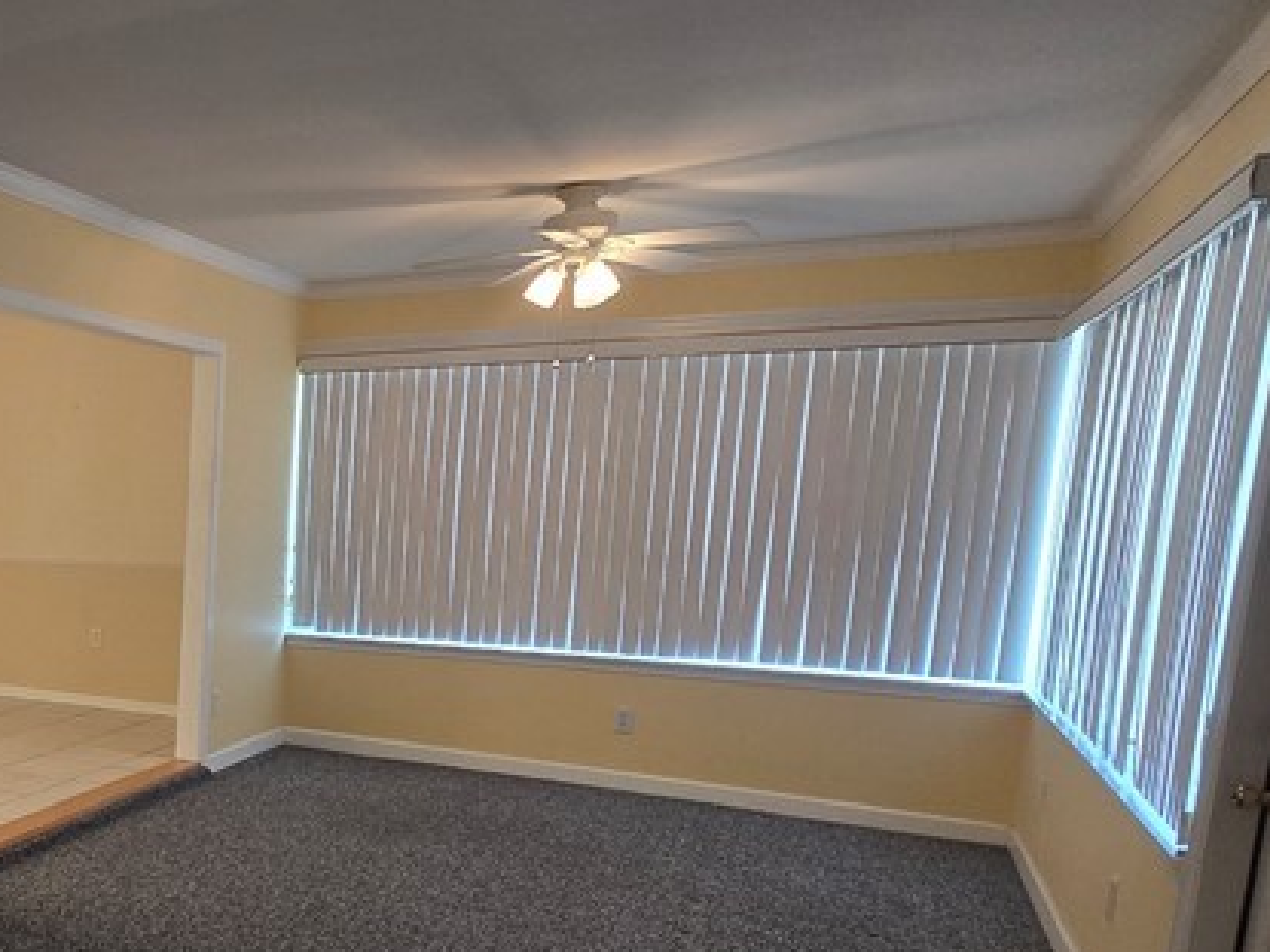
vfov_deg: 42.9
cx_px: -119
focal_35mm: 32
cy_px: 702
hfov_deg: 44.0
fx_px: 1174
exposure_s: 1/60
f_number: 2.2
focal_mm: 2.2
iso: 200
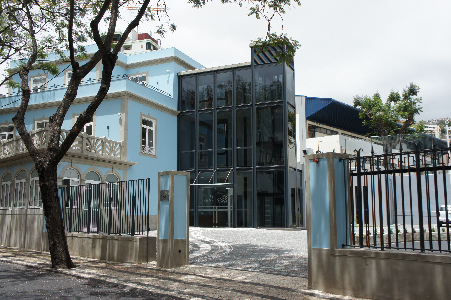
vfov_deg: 38.3
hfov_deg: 55.1
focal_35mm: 34
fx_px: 432
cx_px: 226
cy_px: 150
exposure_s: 1/400
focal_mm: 23
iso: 200
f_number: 8
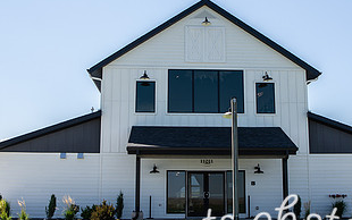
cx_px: 193
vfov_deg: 24.9
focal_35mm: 52
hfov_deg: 38.8
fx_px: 499
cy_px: 108
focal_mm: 26
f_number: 4
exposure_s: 1/500
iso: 50
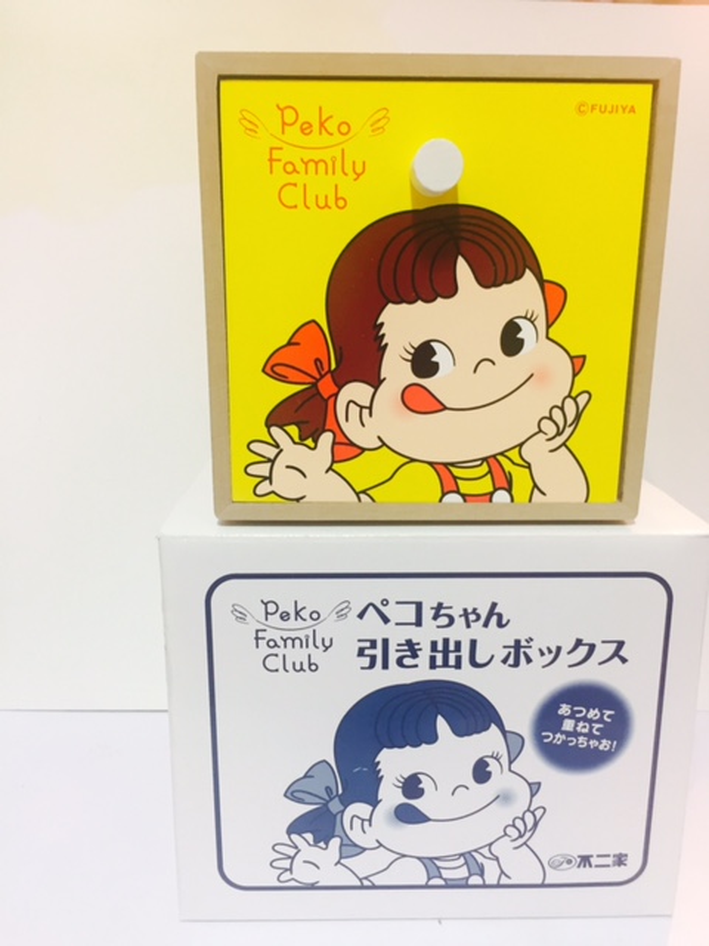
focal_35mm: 29
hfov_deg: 48.2
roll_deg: -0.6
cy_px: 473
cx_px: 354
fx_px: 792
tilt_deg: -10.5
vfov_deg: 61.7
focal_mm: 4.15
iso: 80
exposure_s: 1/33
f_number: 2.2
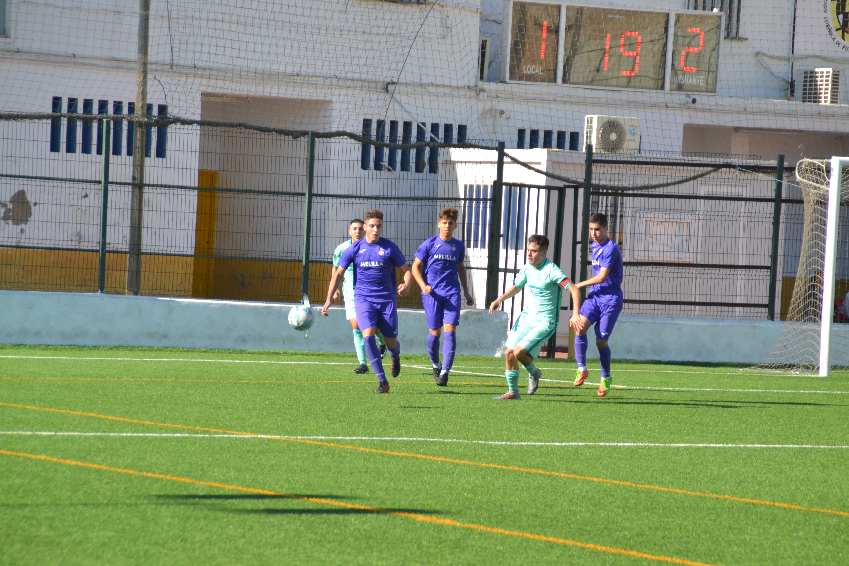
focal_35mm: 225
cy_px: 283
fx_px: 5306
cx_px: 424
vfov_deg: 6.1
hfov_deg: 9.1
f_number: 10
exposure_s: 1/3200
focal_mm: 150
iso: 1600
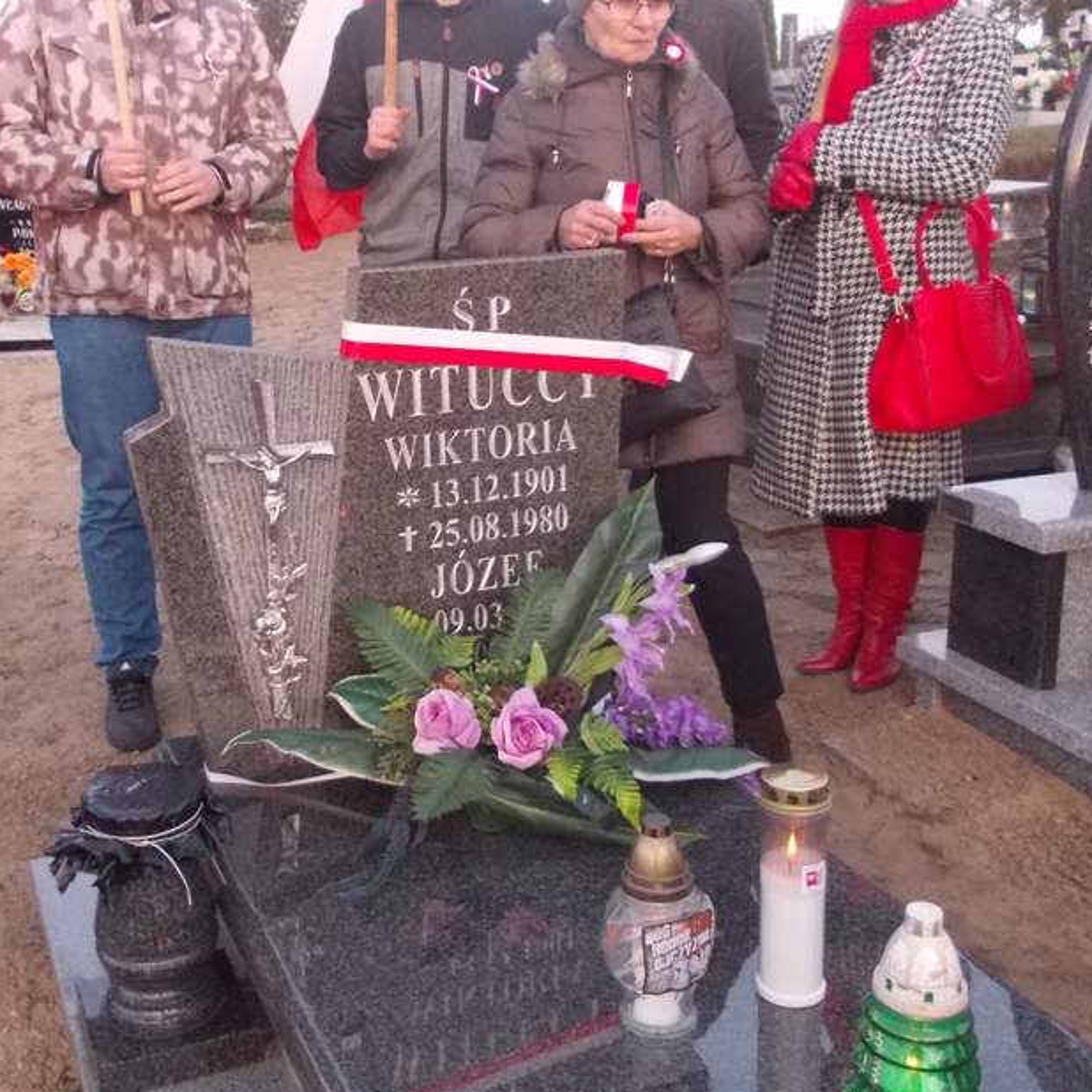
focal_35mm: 41
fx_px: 1463
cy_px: 438
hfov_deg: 40.7
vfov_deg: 40.7
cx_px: 422
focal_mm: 4
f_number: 2.7
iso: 400
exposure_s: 1/250
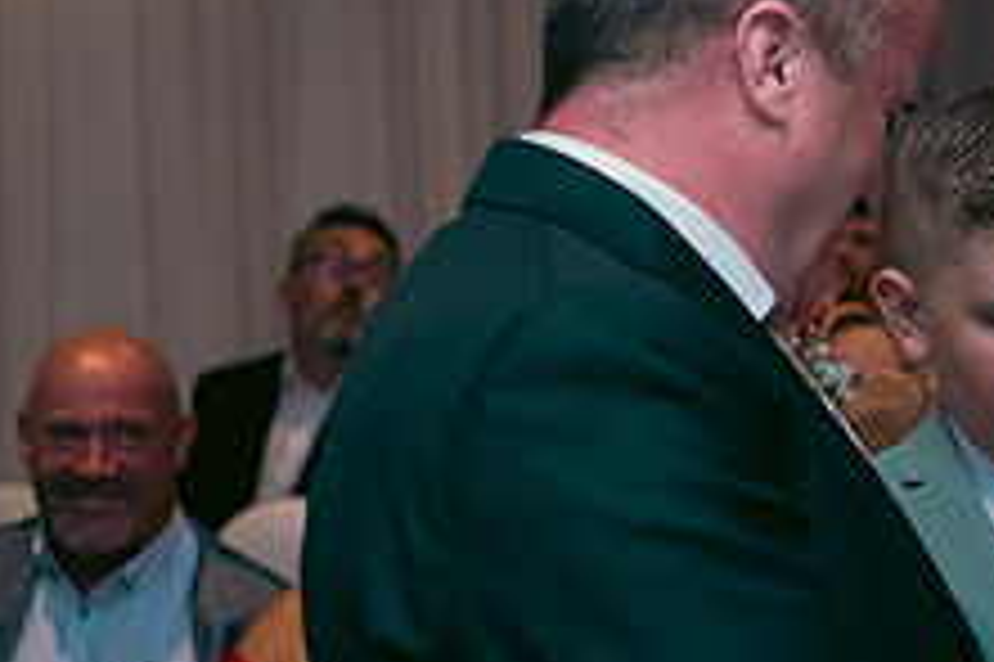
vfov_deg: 9.3
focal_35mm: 147
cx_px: 1070
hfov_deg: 13.7
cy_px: 489
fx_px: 4056
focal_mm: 56
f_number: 3.5
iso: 800
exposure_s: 1/160
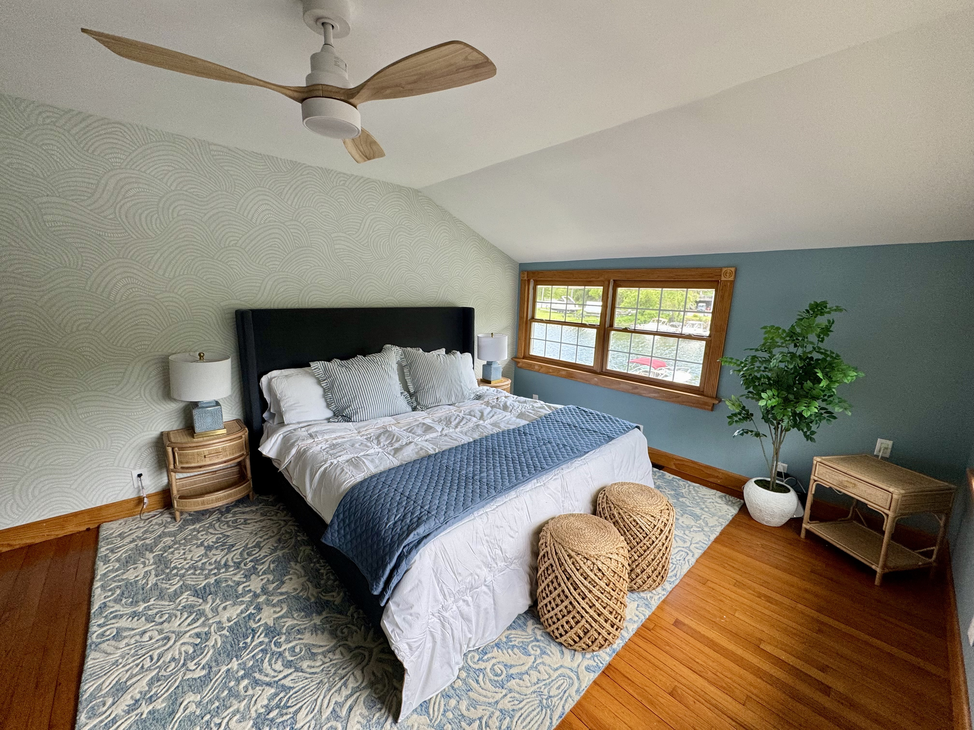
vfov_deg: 85.7
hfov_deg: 102.1
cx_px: 487
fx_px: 394
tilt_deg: -10.7
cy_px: 365
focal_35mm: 14
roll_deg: -2.3
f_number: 2.2
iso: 100
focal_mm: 2.22
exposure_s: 1/99
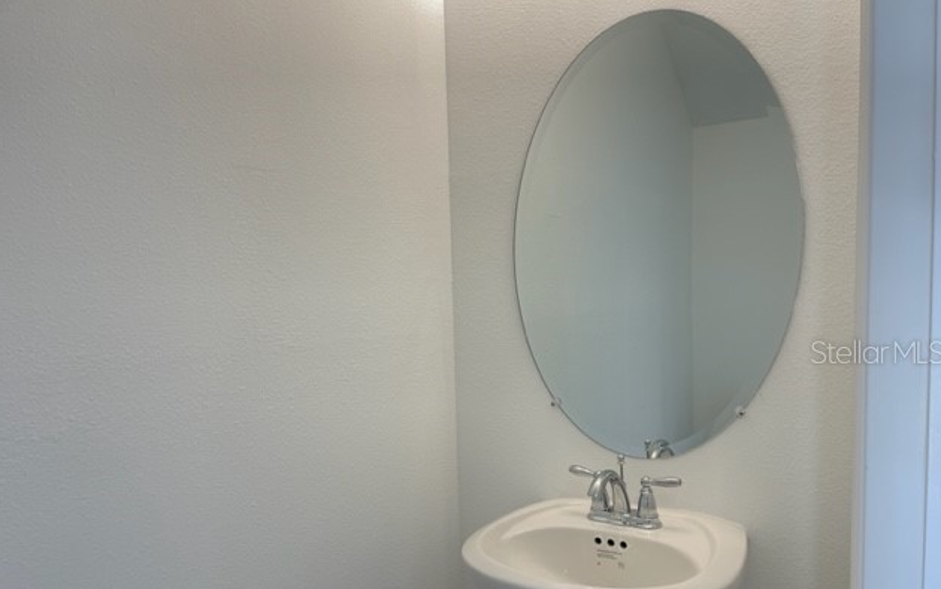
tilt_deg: -4.3
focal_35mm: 28
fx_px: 718
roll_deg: +1.7
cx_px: 473
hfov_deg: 66.5
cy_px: 351
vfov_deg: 44.3
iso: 40
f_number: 1.6
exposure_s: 1/120
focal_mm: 4.2
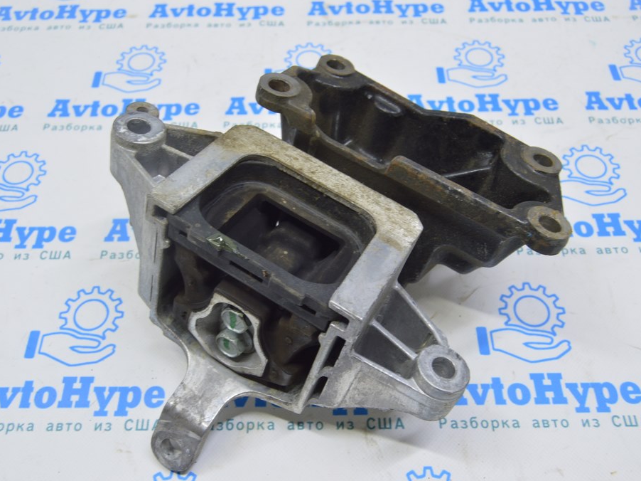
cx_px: 305
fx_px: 666
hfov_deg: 51.3
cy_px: 240
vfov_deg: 39.6
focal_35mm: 36
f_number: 5.6
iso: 400
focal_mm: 22
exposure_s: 1/20
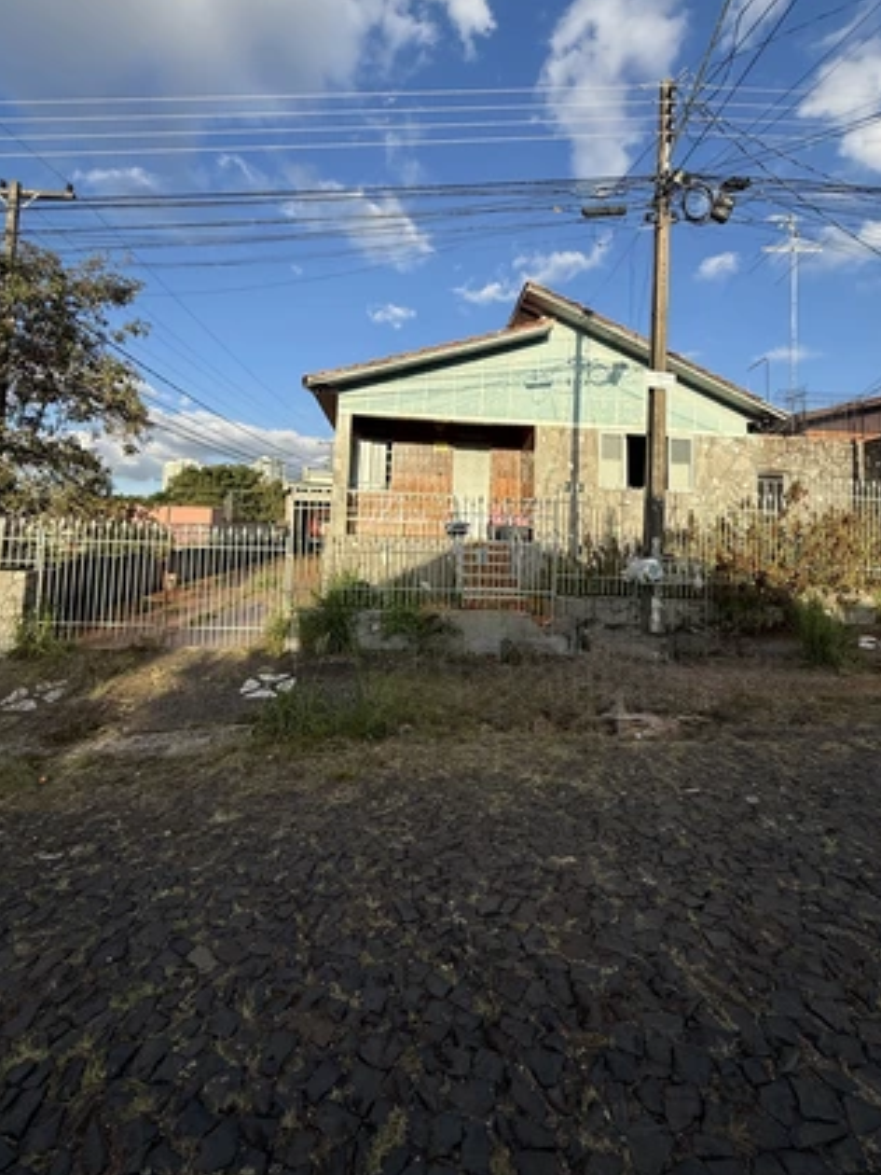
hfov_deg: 78.1
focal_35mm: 16
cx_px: 453
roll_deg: -2.3
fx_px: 543
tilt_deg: +5.0
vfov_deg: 94.1
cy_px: 520
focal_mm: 2.22
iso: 50
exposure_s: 1/1399
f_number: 2.2
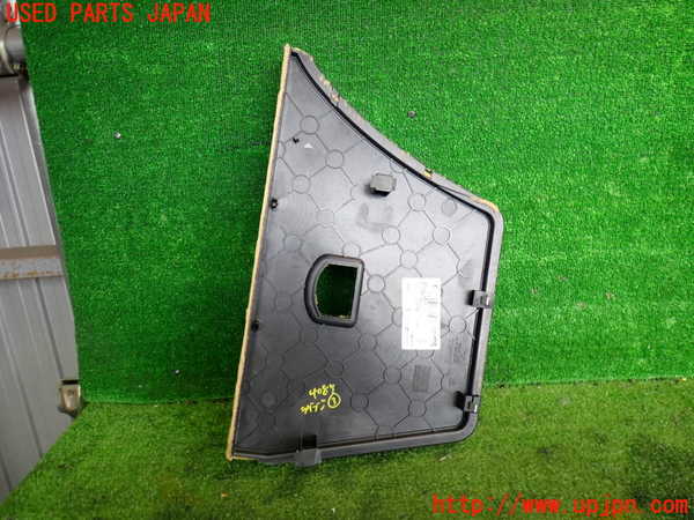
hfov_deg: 69.4
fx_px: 501
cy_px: 260
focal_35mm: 25
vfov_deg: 54.9
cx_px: 347
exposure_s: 1/50
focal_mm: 4.5
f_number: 2
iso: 200
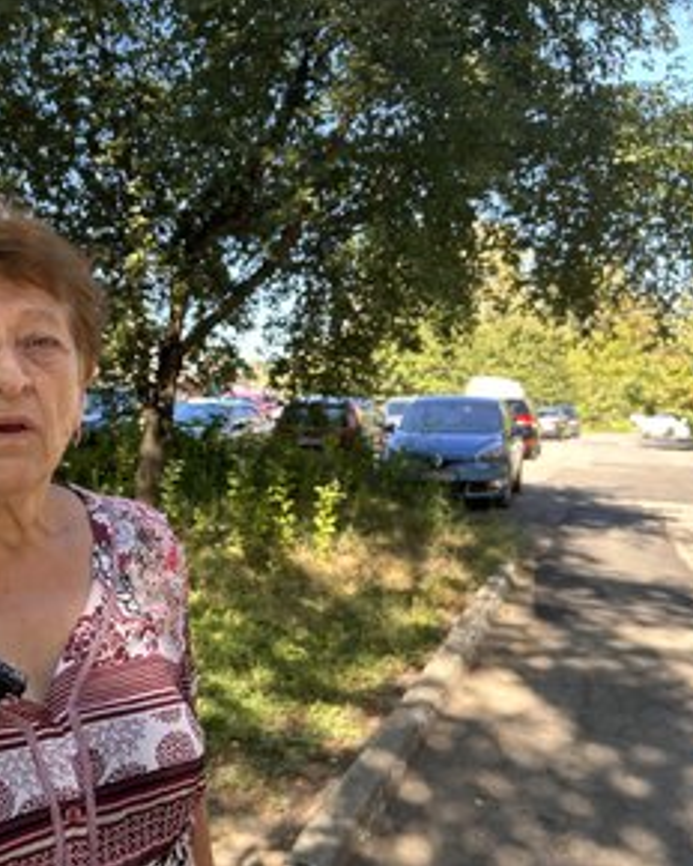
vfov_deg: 51.5
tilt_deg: +0.7
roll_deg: -0.4
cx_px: 140
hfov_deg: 40.5
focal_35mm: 35
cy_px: 421
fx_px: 897
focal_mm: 5.7
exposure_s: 1/248
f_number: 1.5
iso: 40
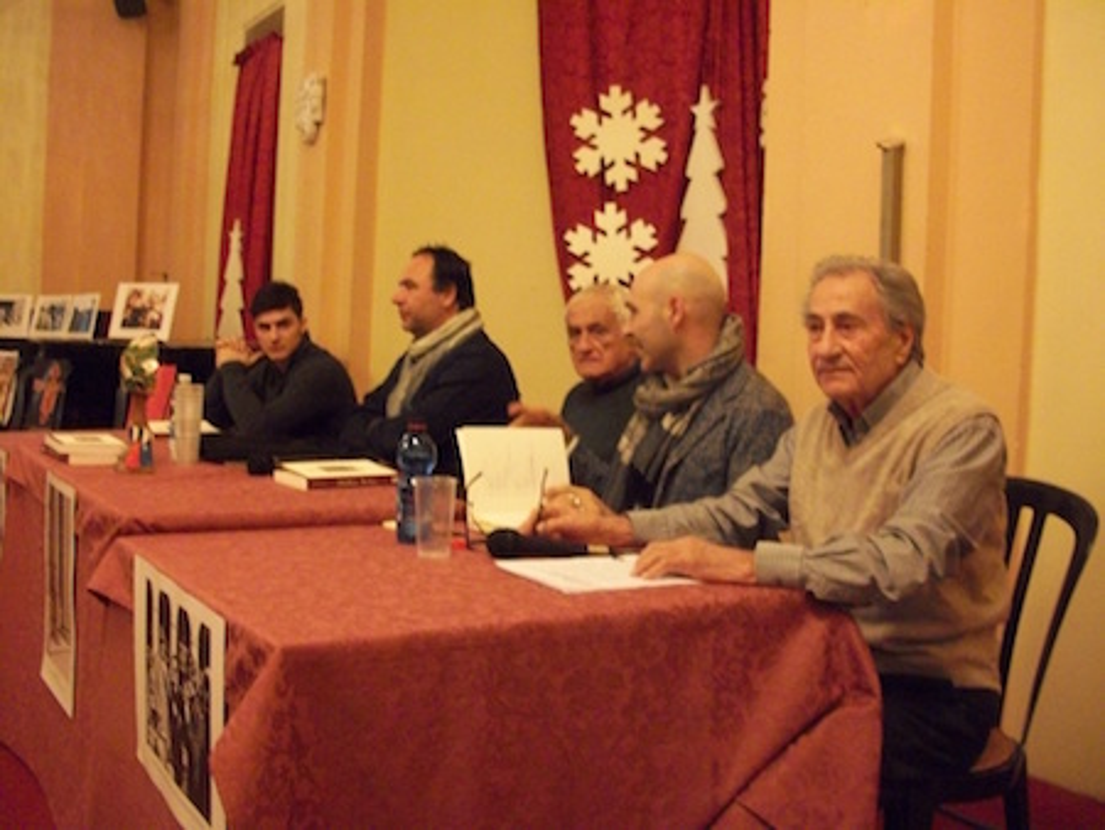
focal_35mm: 35
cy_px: 415
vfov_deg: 40.7
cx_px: 552
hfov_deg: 52.6
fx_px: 1118
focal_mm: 6.3
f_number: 3.1
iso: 640
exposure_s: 1/50
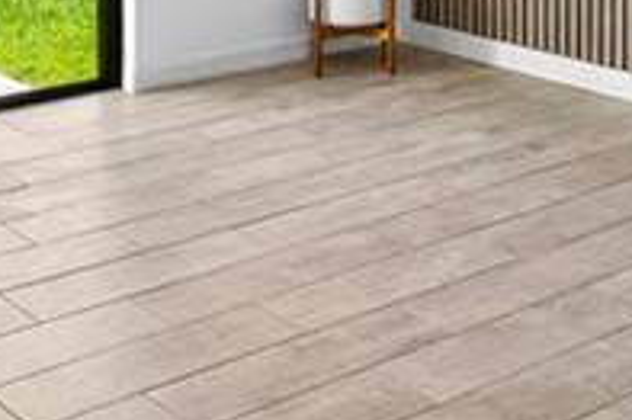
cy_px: -314
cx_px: 417
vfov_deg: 14.6
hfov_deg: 24.4
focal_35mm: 83
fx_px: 1456
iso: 400
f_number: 8
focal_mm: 16
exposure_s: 1/100
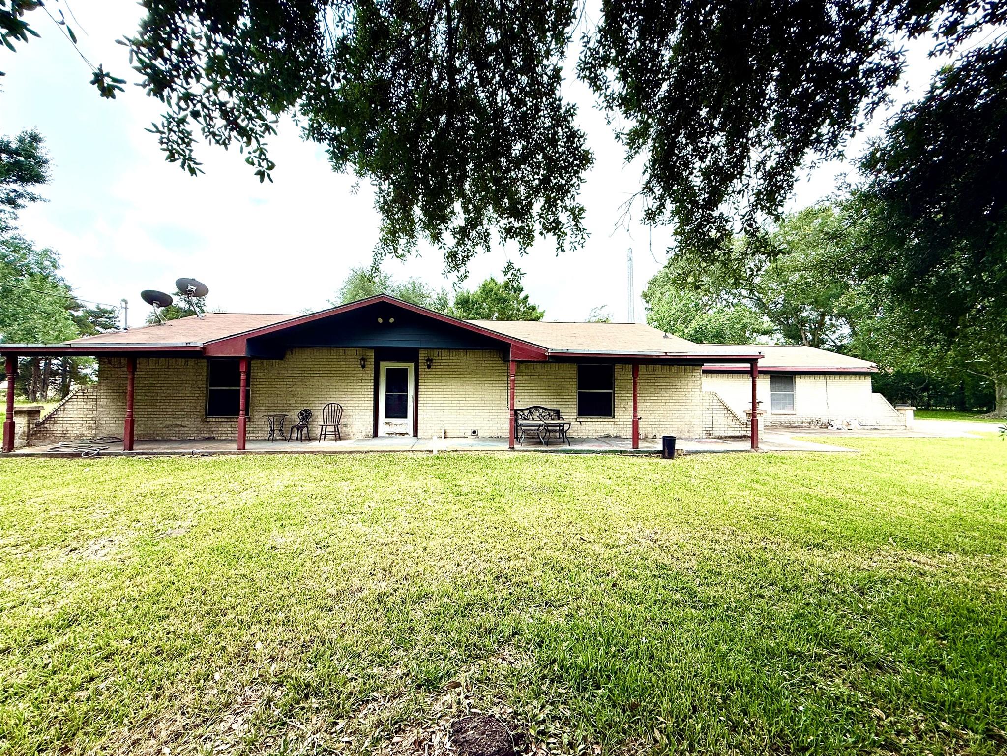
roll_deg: -0.6
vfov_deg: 85.7
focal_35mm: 14
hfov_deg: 102.1
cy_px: 378
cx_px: 504
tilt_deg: +2.8
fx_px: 407
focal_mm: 2.22
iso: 64
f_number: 2.2
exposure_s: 1/1312
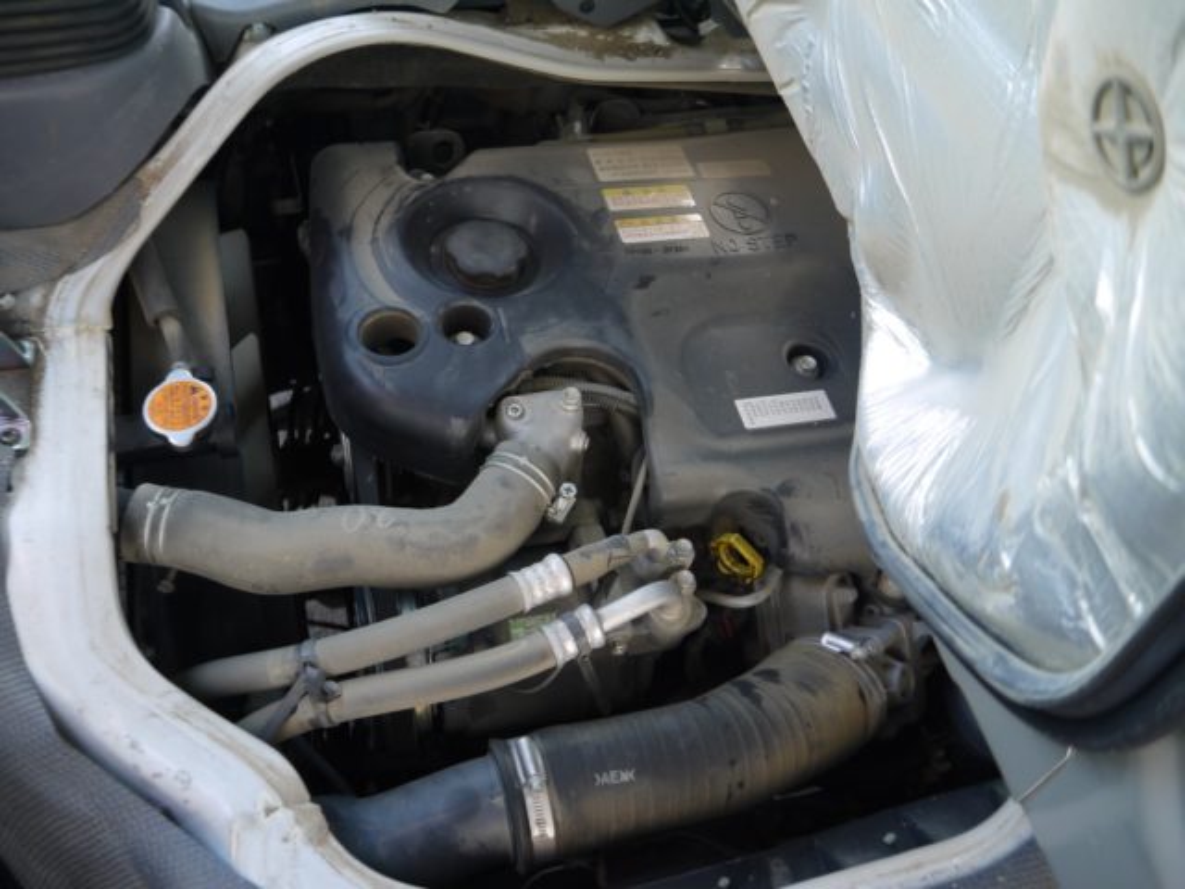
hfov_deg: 60.0
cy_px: 444
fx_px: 1027
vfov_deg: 46.8
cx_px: 592
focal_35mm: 30
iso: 320
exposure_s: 1/60
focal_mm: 15
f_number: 3.6
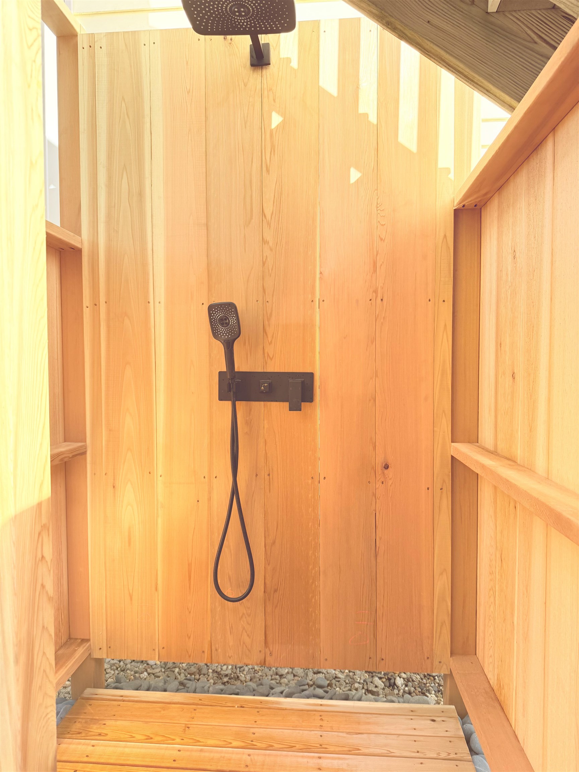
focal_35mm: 24
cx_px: 290
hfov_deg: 56.8
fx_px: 535
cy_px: 386
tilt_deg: -3.8
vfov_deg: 71.6
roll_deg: -0.7
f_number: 1.78
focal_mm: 6.76
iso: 100
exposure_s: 1/535
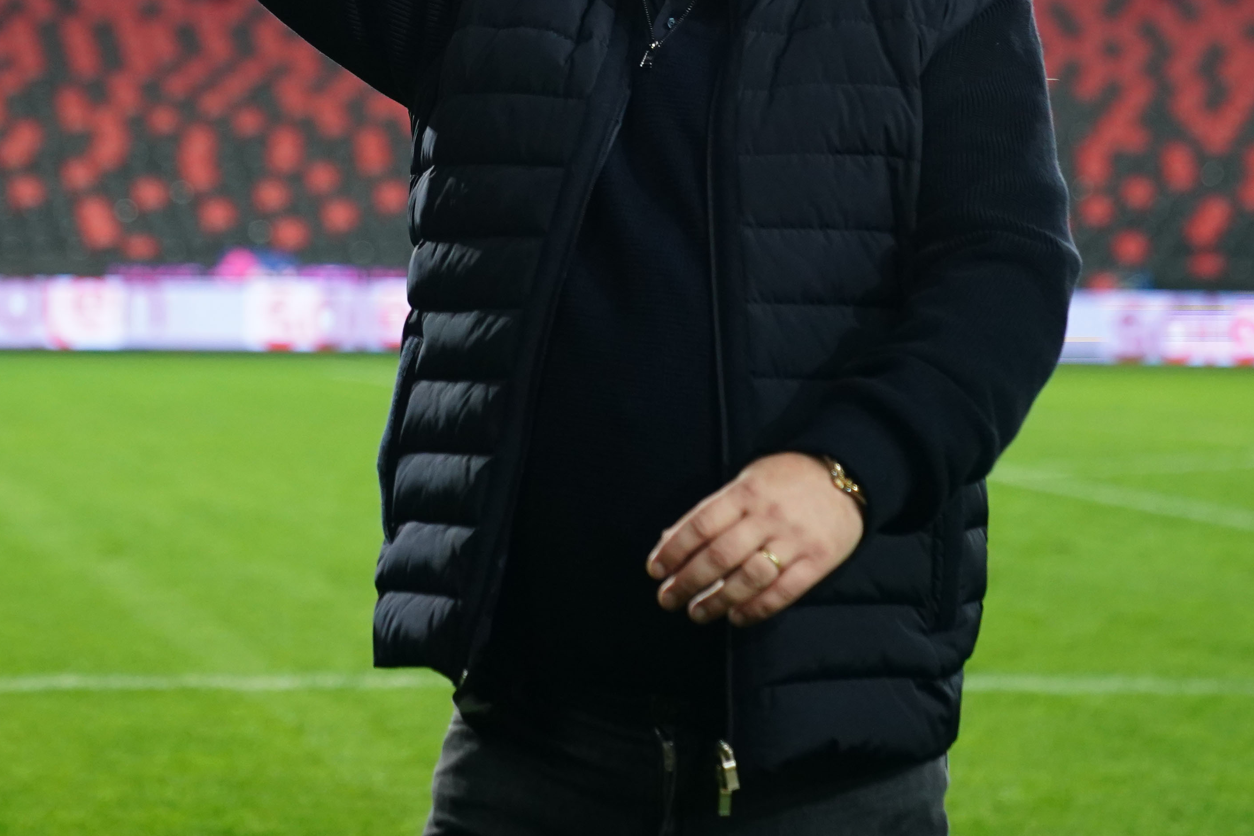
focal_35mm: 72
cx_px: 401
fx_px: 2508
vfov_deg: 18.4
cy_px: -30
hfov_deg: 27.9
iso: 10000
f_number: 5.6
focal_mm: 34
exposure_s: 1/320
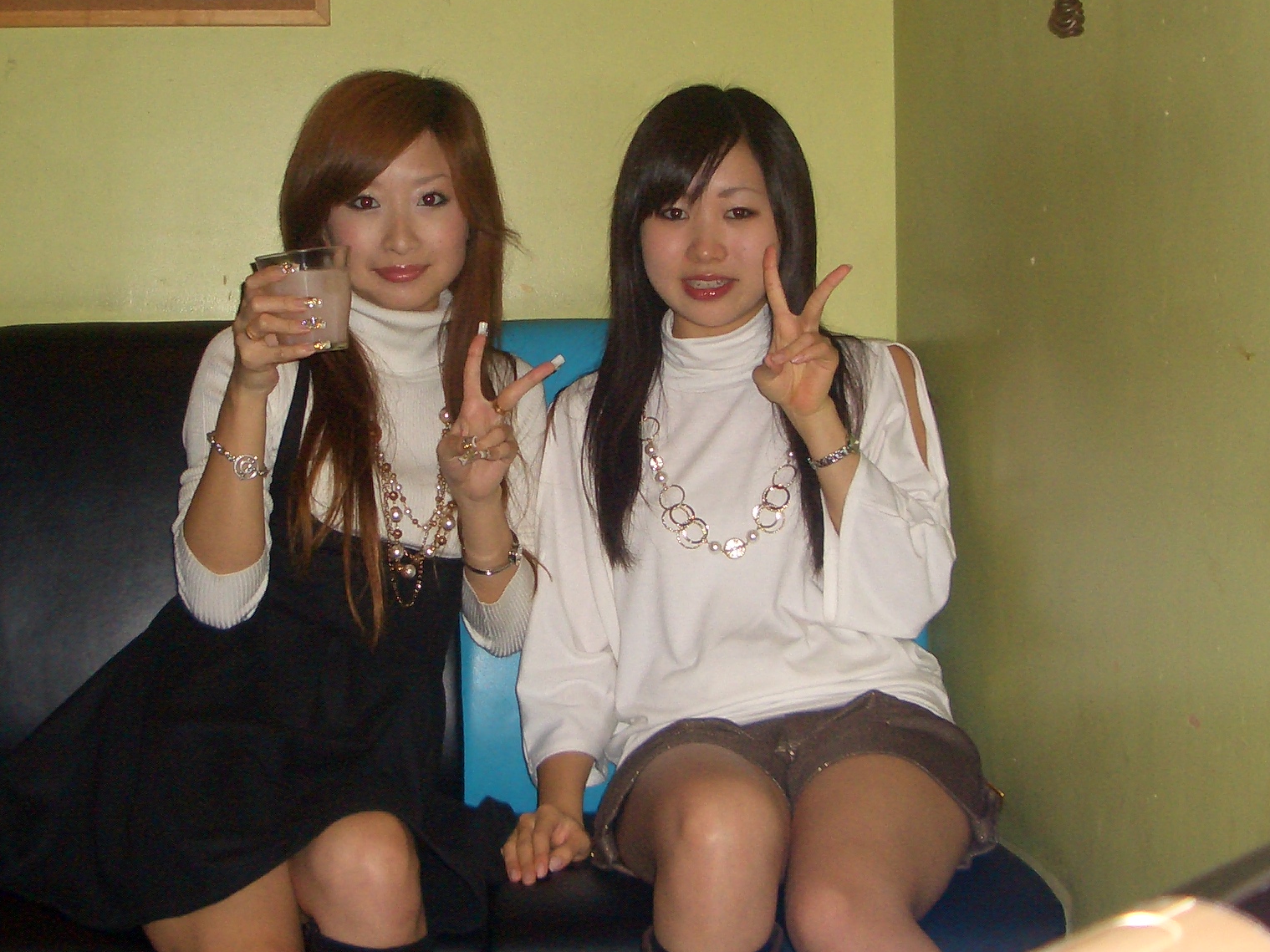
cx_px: 494
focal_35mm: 59
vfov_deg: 24.7
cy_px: 325
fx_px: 2164
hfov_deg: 32.6
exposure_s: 1/60
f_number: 2.6
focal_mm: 5.8
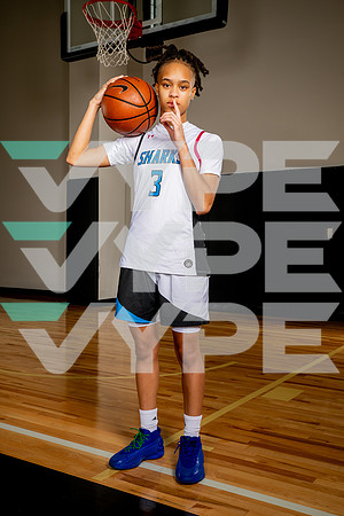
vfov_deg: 50.7
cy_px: 258
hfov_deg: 35.1
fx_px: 545
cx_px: 172
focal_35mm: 38
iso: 250
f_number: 8
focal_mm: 38
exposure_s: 1/500
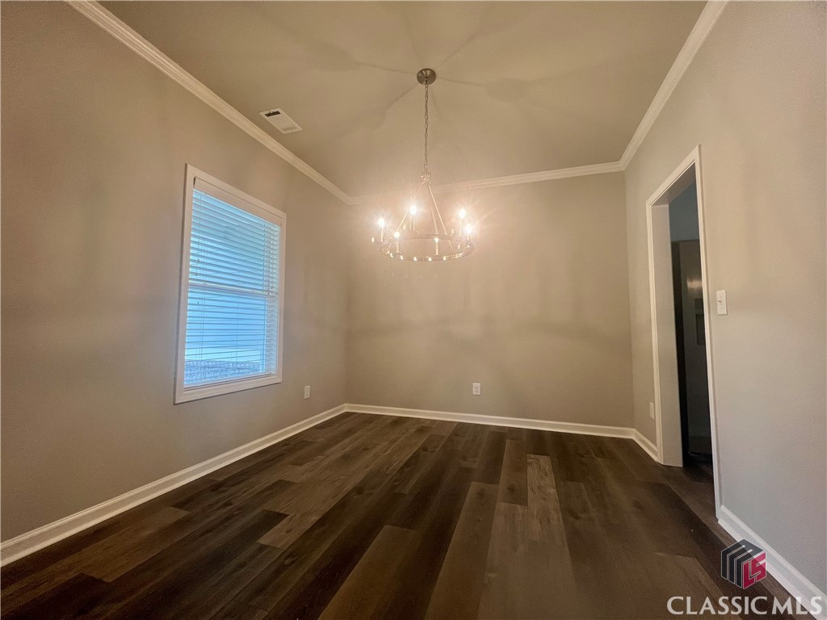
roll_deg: +0.1
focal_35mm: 13
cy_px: 310
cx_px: 414
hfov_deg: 106.2
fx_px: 311
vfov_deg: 89.9
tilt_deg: +3.5
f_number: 1.8
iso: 160
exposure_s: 1/120
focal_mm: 1.57
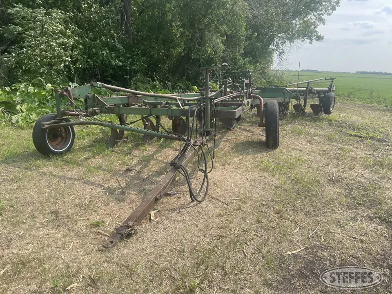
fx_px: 294
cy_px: 147
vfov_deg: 53.1
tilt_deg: -13.7
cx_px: 196
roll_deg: -2.3
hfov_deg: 67.3
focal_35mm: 26
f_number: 1.6
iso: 32
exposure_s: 1/1887
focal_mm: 4.2
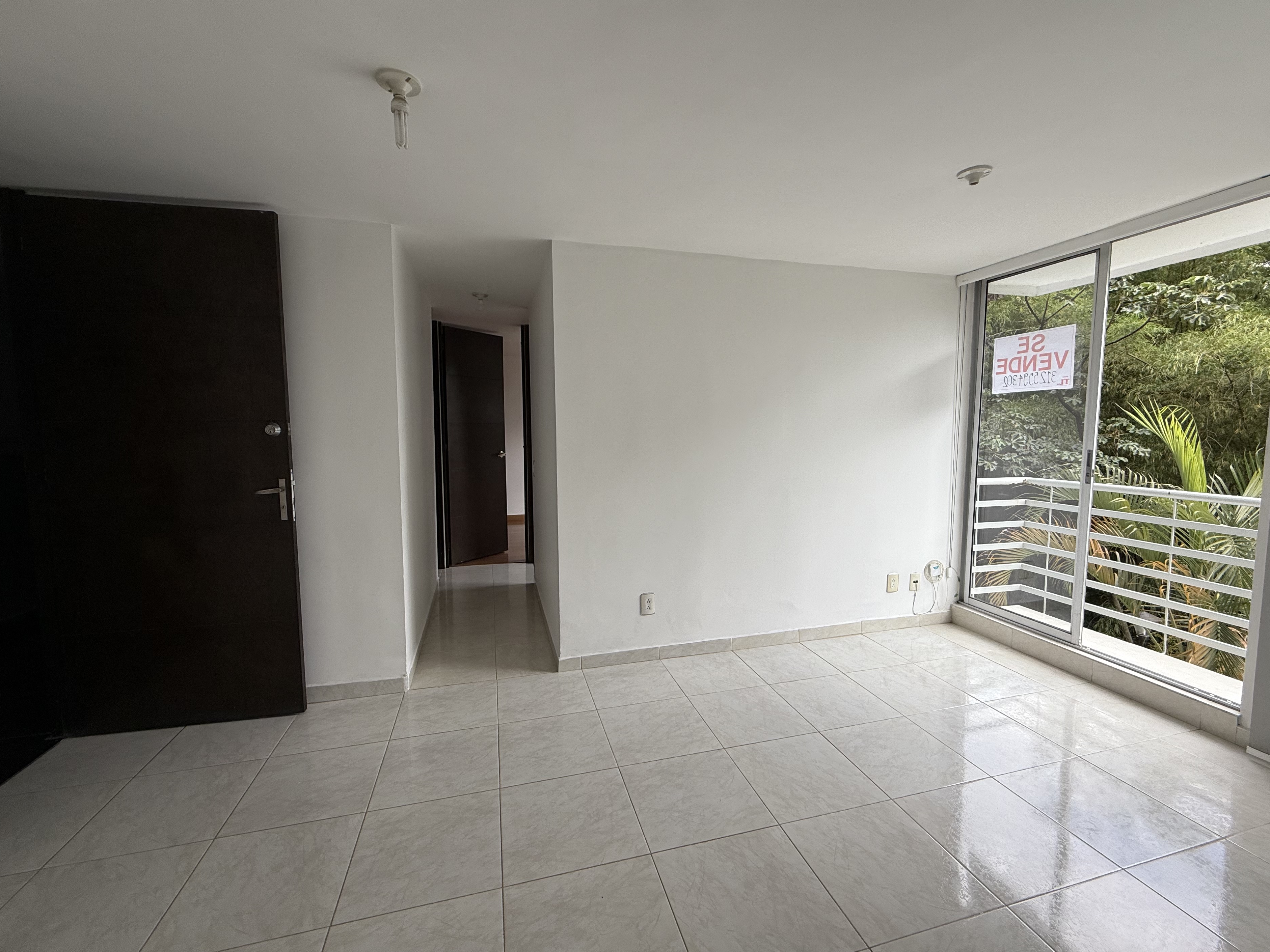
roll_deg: -0.1
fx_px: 550
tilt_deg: -5.0
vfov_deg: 81.7
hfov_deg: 98.2
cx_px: 649
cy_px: 475
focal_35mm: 15
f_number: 2.2
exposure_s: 1/281
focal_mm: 2.22
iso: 50
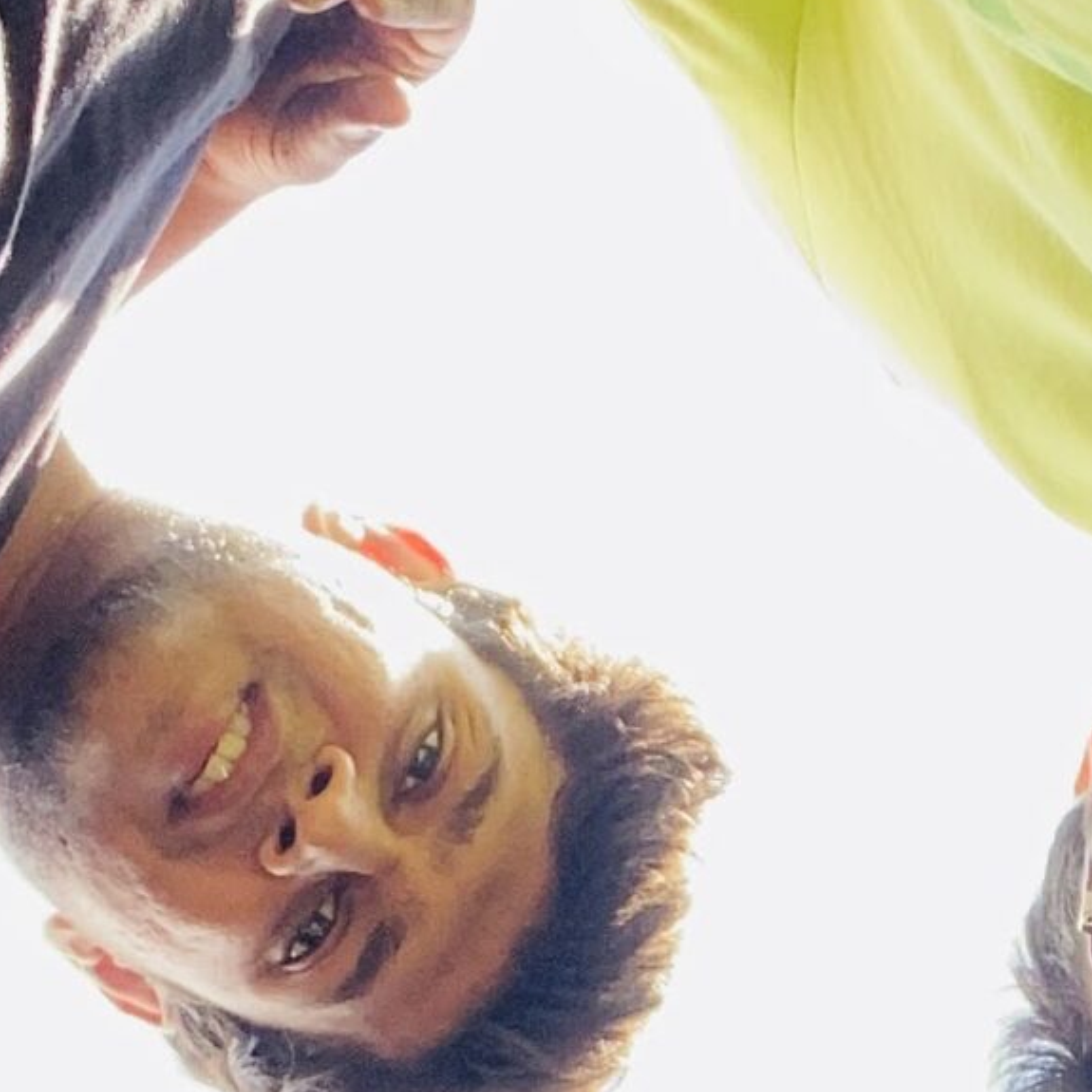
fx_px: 4211
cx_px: 1166
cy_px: 1472
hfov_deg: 14.5
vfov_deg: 14.1
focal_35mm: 118
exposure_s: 1/122
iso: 40
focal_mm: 2.71
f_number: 2.2
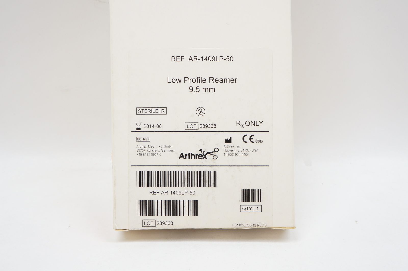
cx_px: 204
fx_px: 441
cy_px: 136
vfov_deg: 34.1
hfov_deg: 49.6
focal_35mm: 39
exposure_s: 1/30
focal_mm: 26
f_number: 8
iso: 400
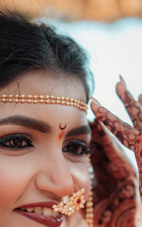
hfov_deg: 13.9
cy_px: 237
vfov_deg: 21.4
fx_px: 576
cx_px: 13
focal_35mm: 93
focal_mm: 35
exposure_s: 1/1000
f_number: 1.4
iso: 100
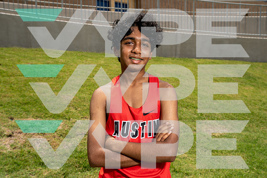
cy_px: 89
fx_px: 341
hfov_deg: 42.7
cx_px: 134
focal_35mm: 46
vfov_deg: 29.3
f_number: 7.1
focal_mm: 46
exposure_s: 1/250
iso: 100
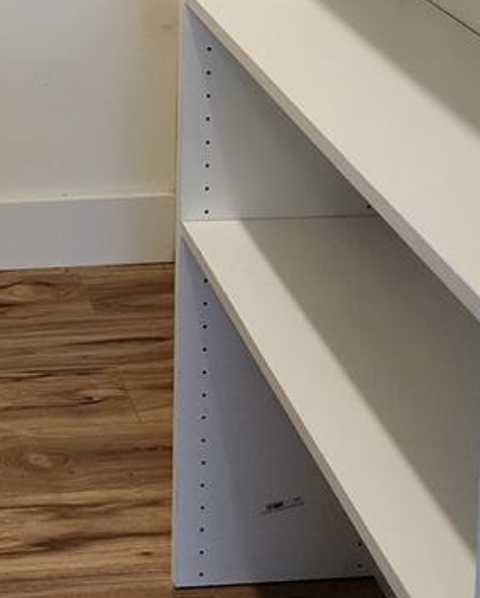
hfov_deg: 19.0
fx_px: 1347
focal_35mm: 76
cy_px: -319
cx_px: -110
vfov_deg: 20.9
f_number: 1.8
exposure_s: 1/120
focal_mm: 6.4
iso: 250
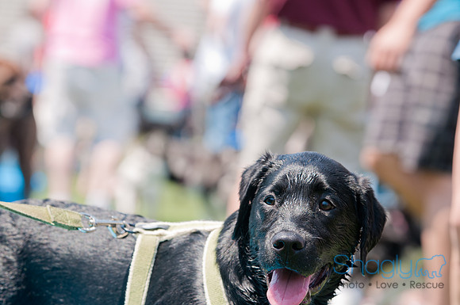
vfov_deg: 7.0
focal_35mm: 195
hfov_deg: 10.6
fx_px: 2488
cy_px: 152
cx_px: 230
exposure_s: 1/320
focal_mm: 130
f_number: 5.6
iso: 200
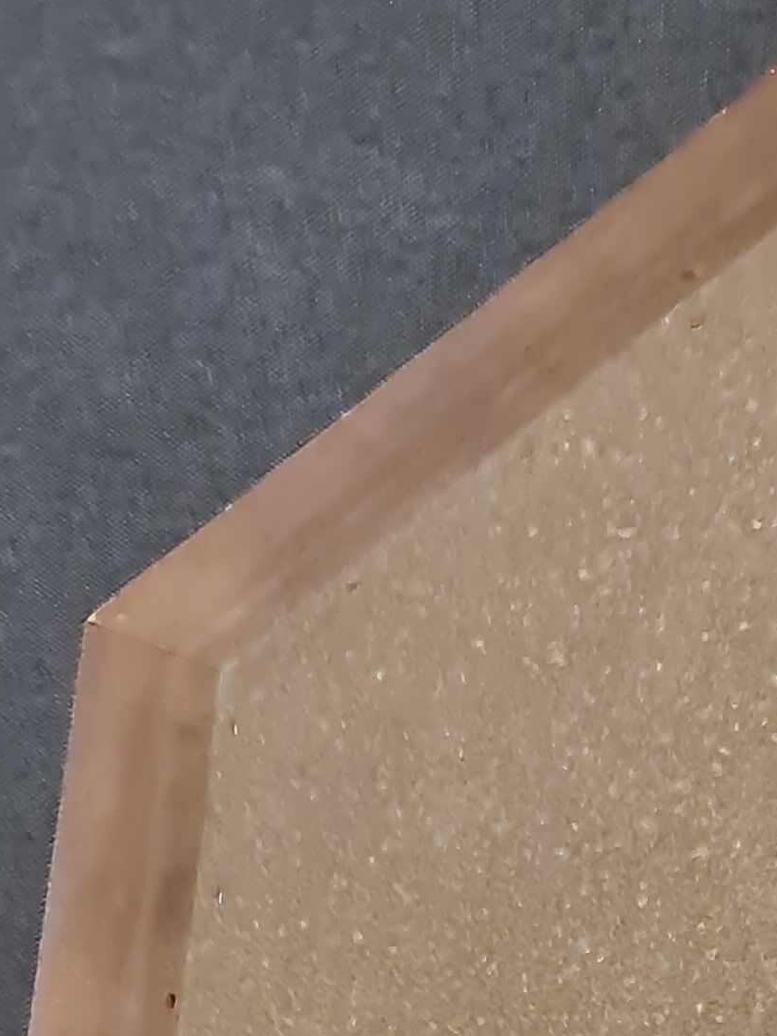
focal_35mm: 92
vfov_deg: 19.5
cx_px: 1253
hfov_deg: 14.7
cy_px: 1381
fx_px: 2754
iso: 800
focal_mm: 7
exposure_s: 1/50
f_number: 1.8
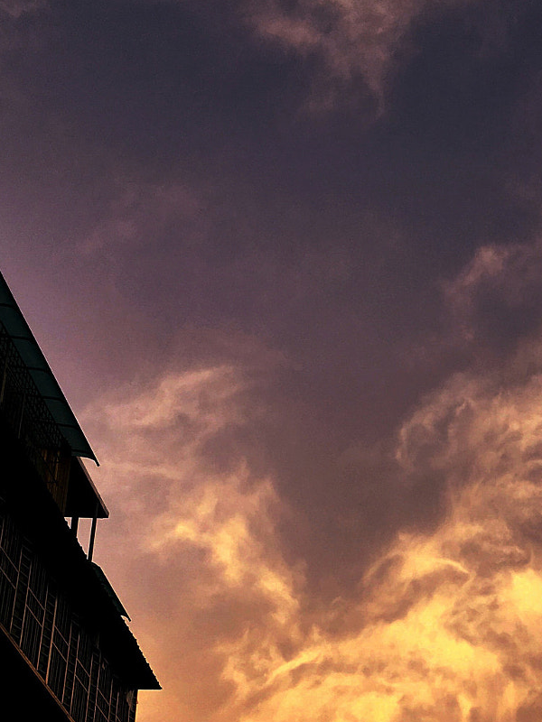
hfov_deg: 24.8
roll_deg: +2.8
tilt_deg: +34.5
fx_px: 1211
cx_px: 440
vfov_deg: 32.0
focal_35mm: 58
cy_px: 619
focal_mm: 4.15
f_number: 2.2
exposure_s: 1/651
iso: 25
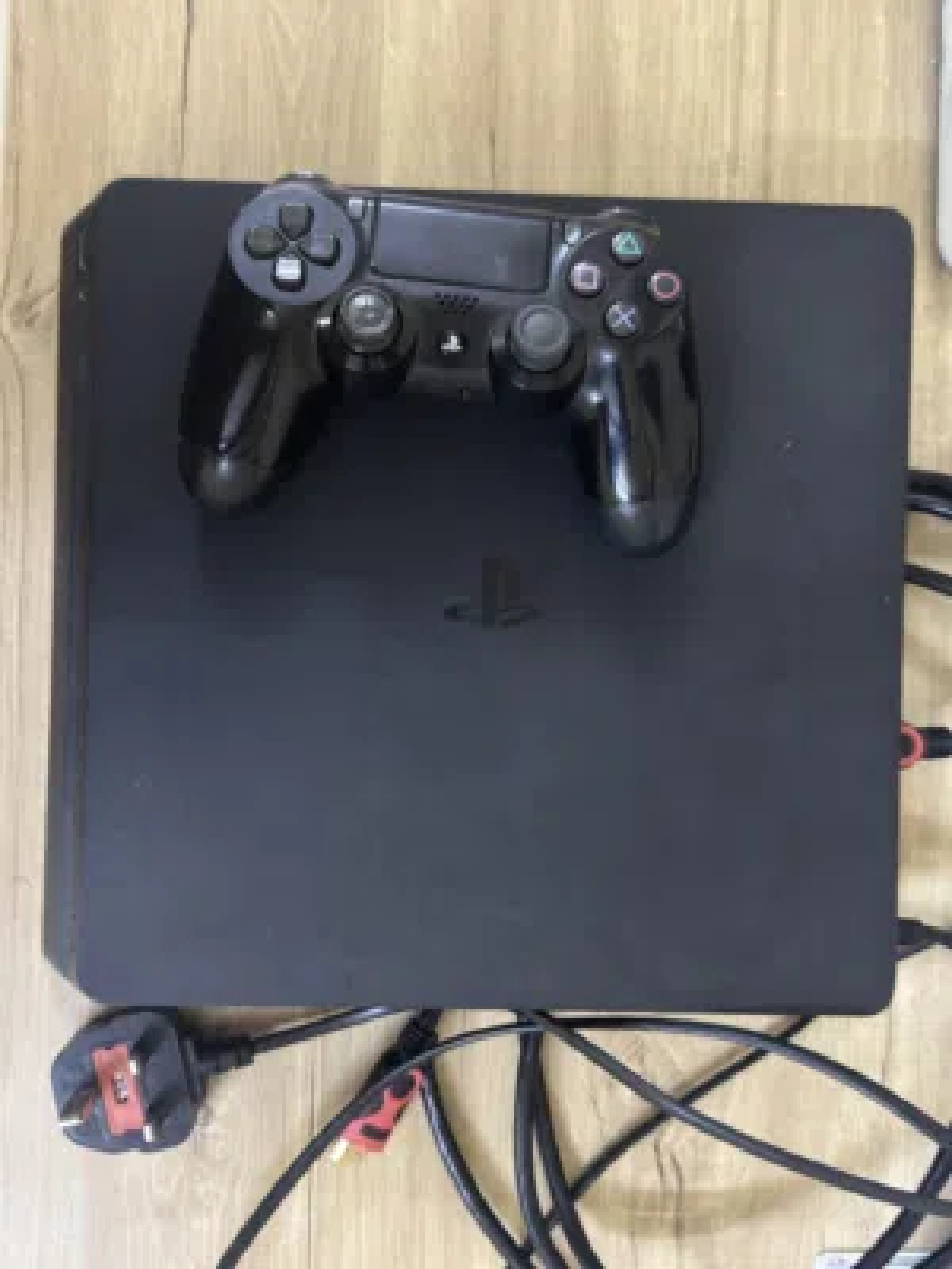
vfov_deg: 51.4
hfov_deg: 39.7
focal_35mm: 36
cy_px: 634
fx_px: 1320
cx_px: 476
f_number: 1.78
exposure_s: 1/33
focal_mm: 6.76
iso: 640
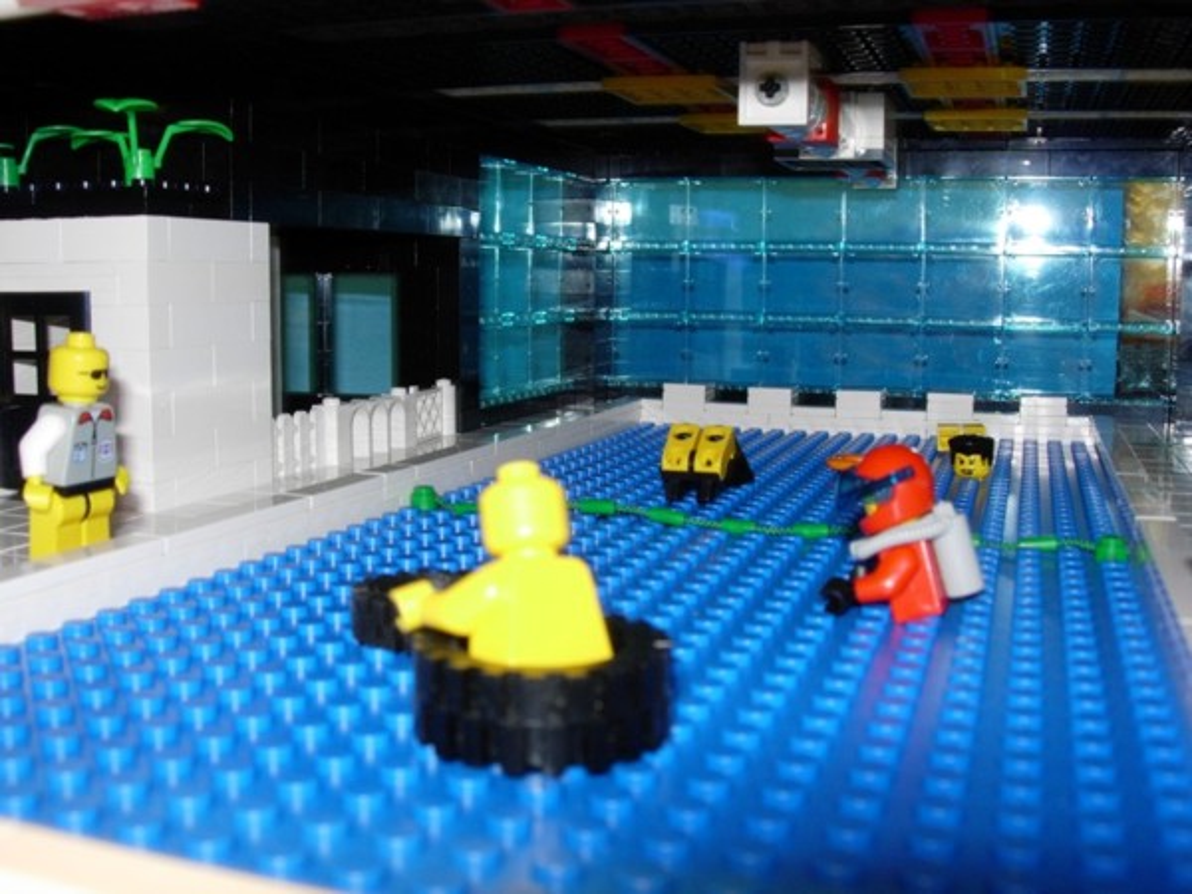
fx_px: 1309
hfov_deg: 49.0
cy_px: 447
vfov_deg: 37.7
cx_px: 596
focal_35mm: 38
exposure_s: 1
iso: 79
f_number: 4.8
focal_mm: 7.8
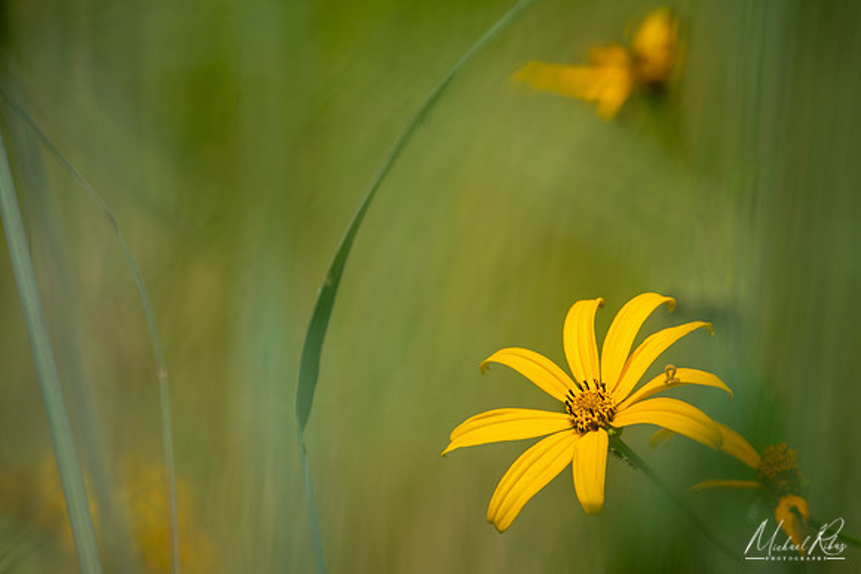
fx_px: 10713
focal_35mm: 448
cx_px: 470
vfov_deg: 3.1
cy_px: 293
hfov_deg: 4.6
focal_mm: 400
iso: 100
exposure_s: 1/350
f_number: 6.3
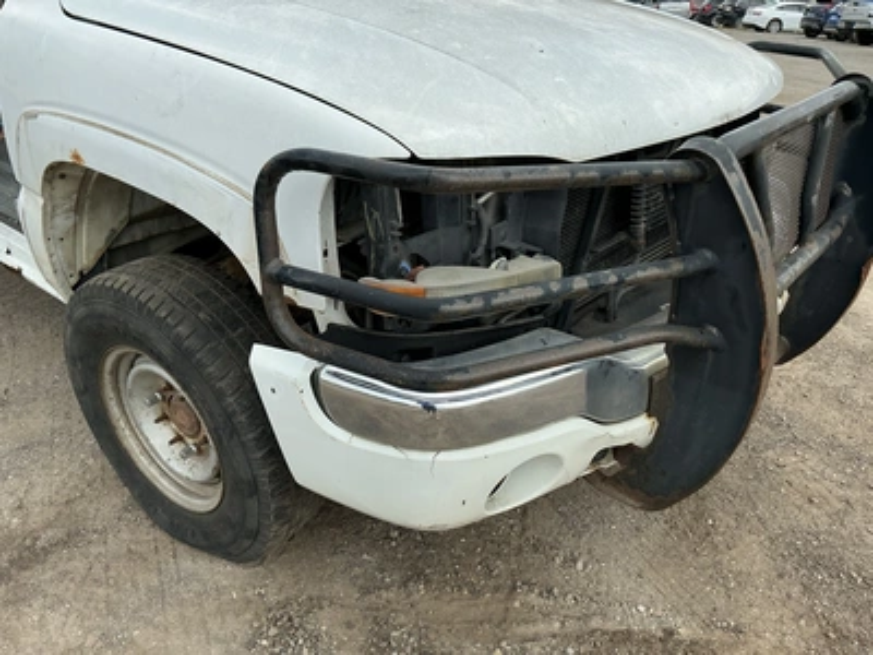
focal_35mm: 28
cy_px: 328
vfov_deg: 49.7
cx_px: 436
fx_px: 706
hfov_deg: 63.4
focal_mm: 3
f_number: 1.8
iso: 25
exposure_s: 1/855
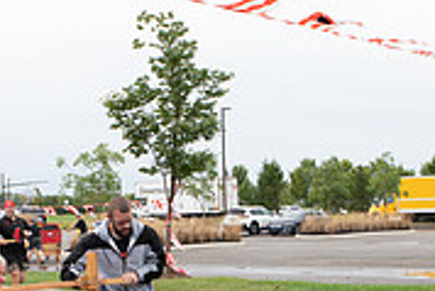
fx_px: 943
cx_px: 110
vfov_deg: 17.4
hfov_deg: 25.7
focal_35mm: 78
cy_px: 240
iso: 640
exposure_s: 1/320
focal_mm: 24
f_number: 7.1
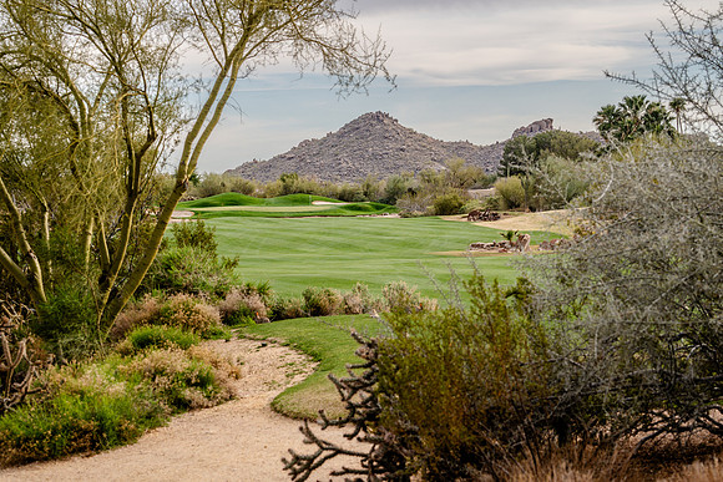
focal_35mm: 86
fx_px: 1727
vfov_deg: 15.9
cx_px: 362
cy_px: 241
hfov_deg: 23.6
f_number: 9
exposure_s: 1/200
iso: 200
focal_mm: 86
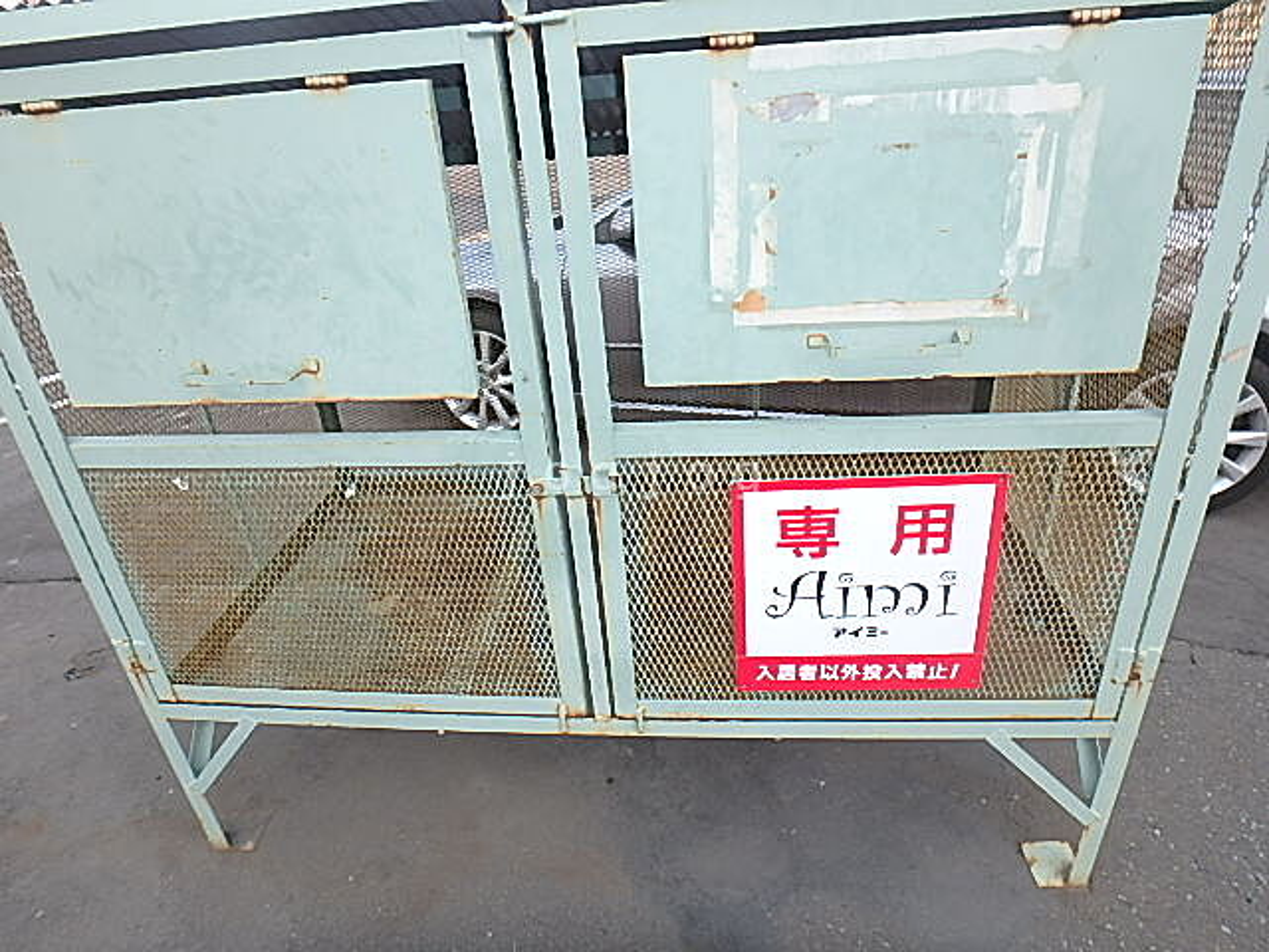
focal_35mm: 21
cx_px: 634
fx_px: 770
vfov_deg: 63.4
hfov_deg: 79.0
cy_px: 476
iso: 125
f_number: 3.5
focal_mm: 3.7
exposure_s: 1/200
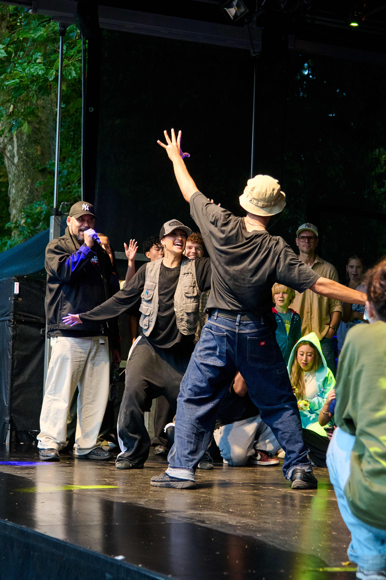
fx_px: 933
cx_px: 193
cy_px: 290
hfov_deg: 23.4
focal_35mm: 58
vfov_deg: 34.5
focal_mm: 58
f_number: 4
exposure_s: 1/500
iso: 1600
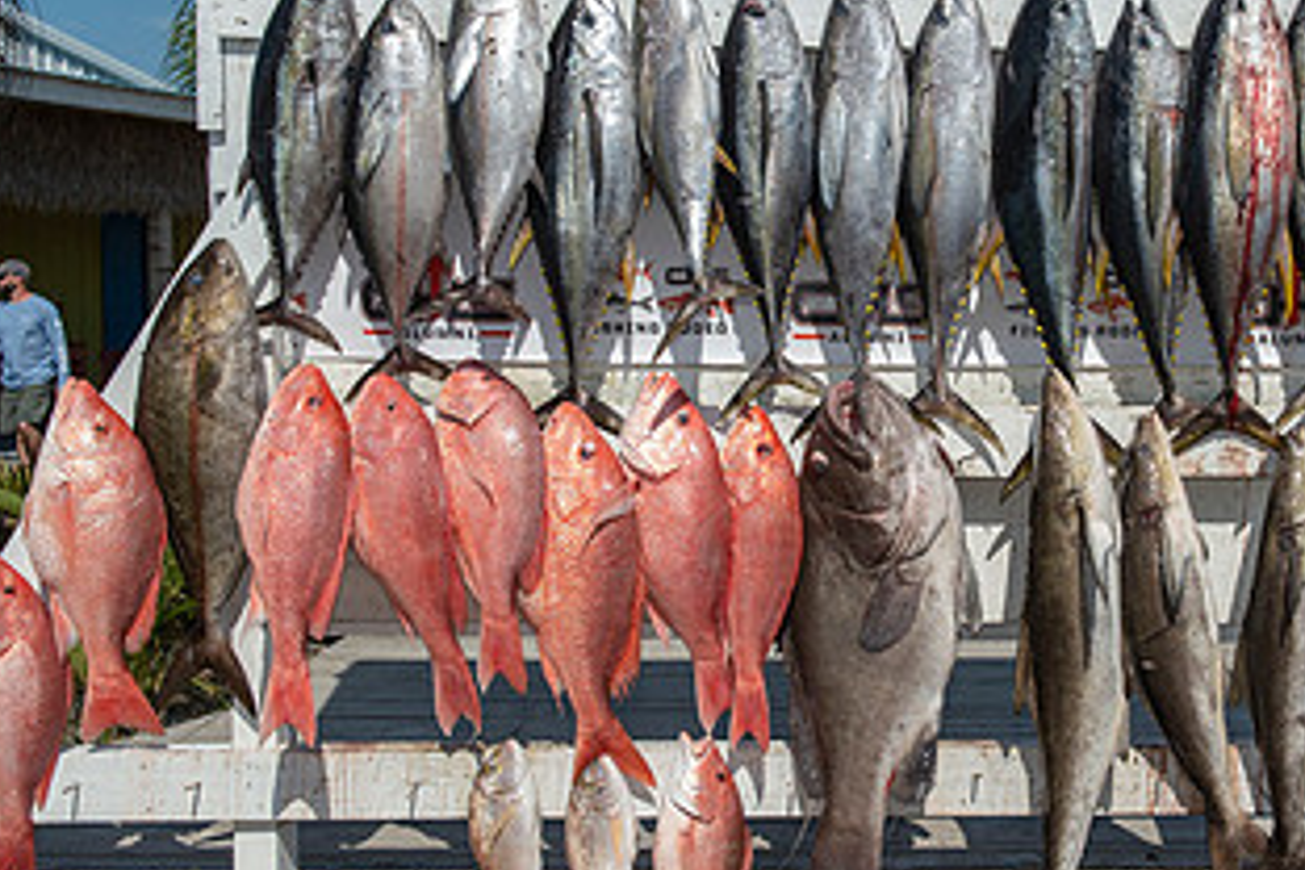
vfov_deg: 20.9
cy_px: 389
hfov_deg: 30.6
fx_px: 2356
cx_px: 912
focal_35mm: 65
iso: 50
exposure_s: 1/250
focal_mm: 35
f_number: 9
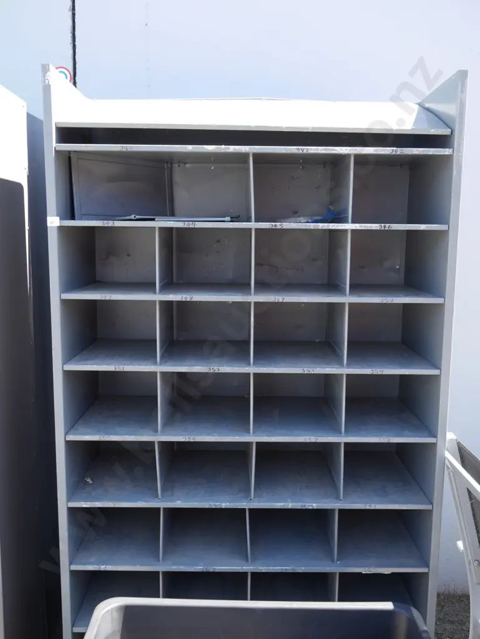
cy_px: 320
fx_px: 591
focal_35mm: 32
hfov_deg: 44.2
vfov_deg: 56.8
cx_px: 240
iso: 200
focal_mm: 16
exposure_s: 1/160
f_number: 4
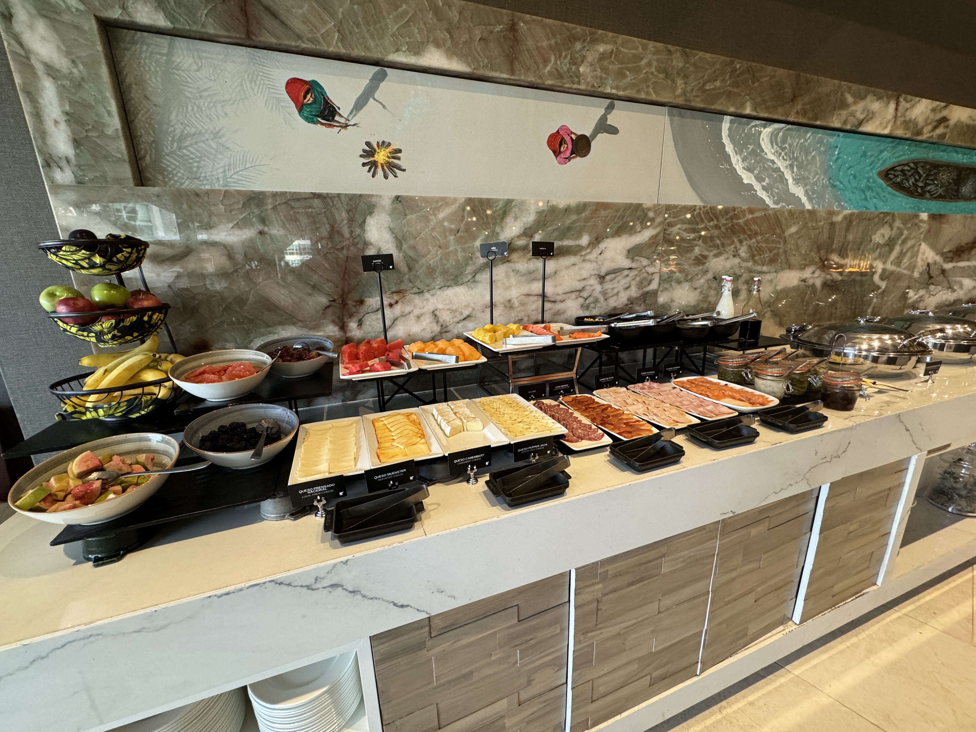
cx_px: 488
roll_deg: -0.1
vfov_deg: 85.7
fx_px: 395
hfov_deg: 102.1
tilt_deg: -15.3
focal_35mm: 14
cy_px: 366
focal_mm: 2.22
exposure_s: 1/60
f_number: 2.2
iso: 250
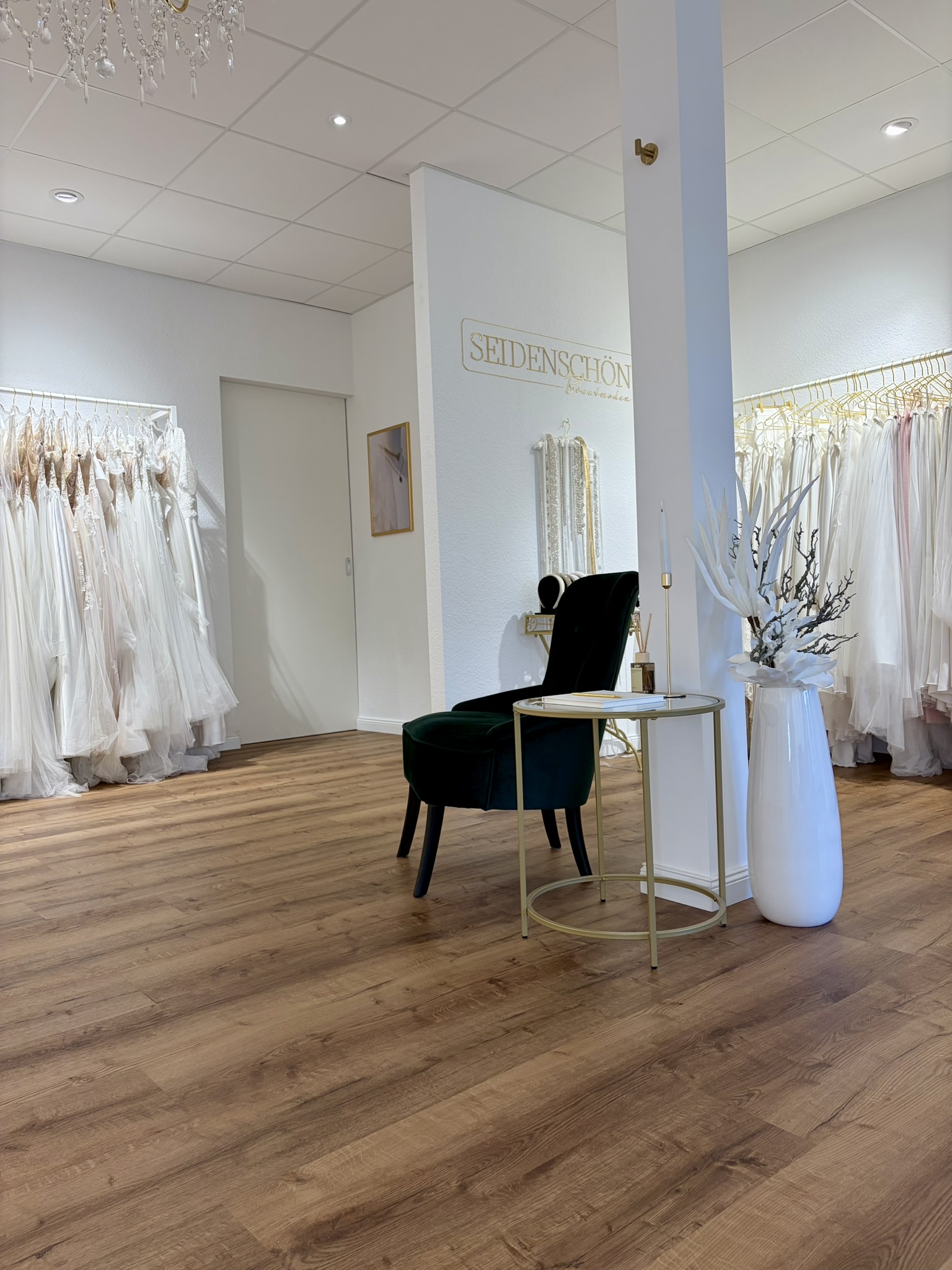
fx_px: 953
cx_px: 476
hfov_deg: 53.1
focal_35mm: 26
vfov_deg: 67.3
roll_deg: +1.9
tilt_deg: -1.1
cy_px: 635
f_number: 1.6
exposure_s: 1/100
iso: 64
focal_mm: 5.96
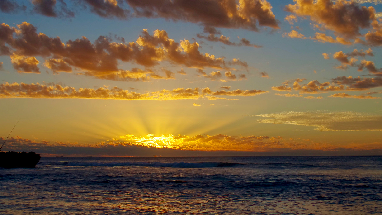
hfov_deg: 39.8
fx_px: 527
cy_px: 72
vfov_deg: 23.0
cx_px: 163
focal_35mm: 52
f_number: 9
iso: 200
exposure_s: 1/200
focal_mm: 26
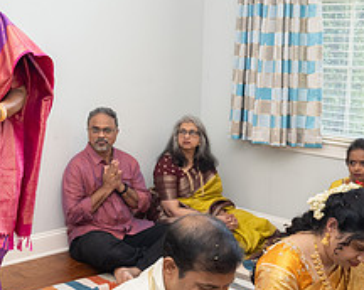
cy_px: 112
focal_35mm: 63
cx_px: 0
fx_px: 677
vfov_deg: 24.1
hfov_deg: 28.2
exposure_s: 1/160
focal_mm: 24
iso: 800
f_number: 4
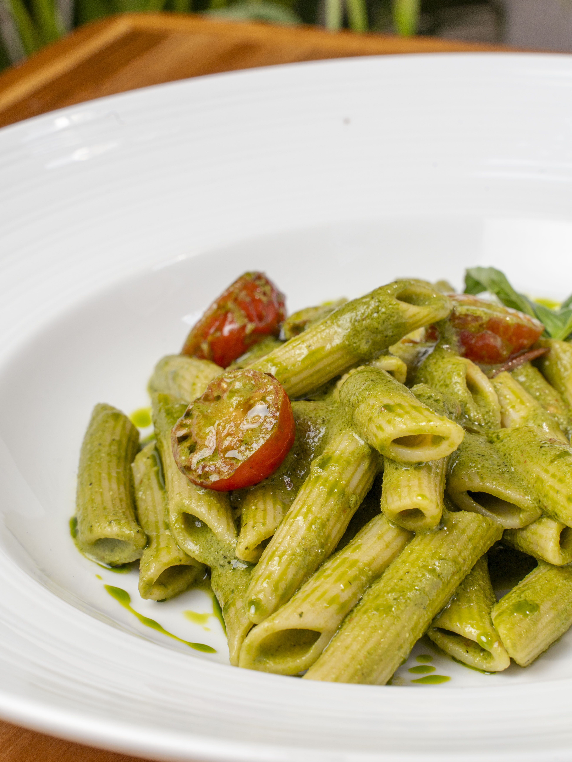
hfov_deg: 18.0
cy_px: 425
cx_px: 287
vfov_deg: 23.8
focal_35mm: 82
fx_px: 1807
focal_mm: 75
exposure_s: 1/100
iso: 320
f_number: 16
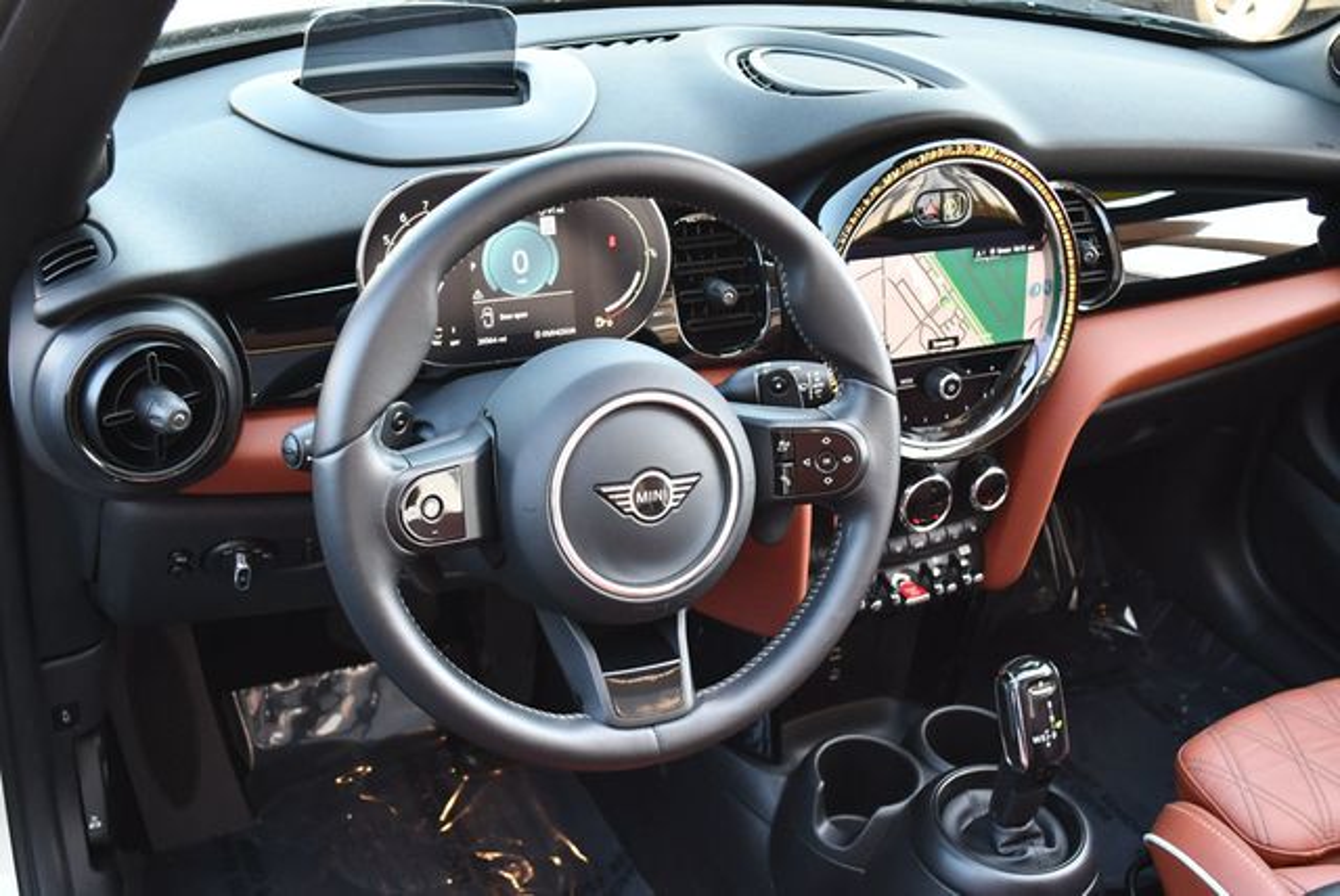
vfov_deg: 33.5
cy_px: 448
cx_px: 670
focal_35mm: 40
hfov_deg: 48.4
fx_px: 1490
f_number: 3.8
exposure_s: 1/200
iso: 800
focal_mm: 20
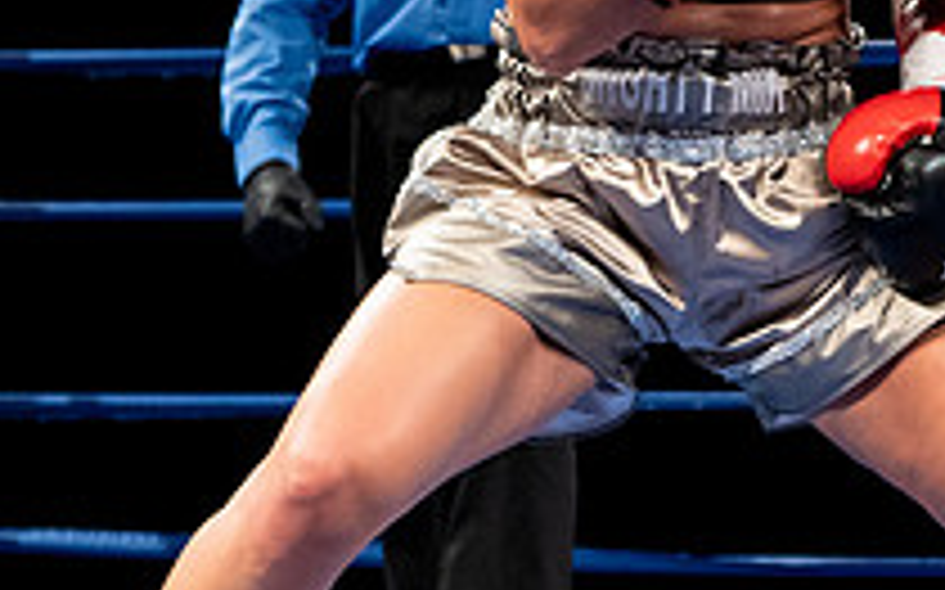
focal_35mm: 127
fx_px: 3269
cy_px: -224
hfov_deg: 15.5
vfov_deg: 10.1
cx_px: 1276
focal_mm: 39
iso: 4000
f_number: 4
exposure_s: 1/1000
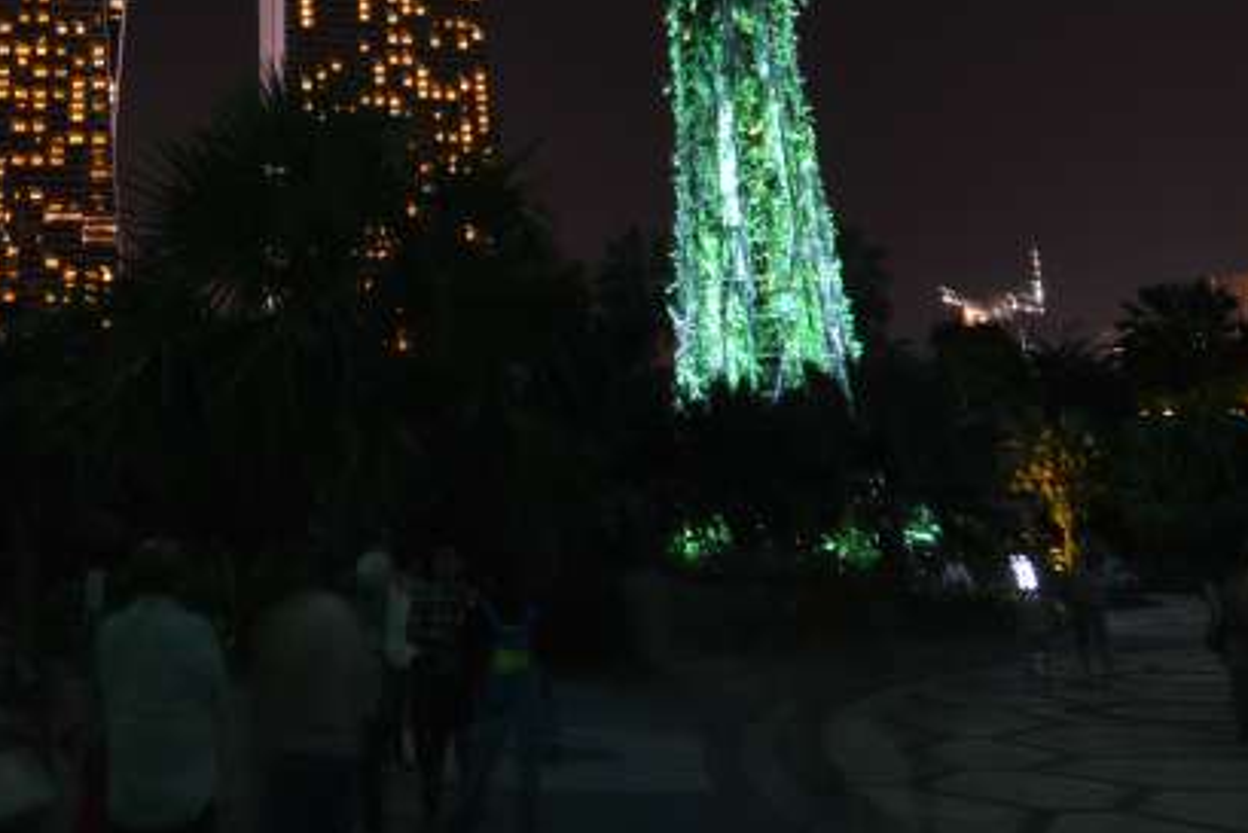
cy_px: 66
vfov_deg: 27.5
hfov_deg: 40.5
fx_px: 1630
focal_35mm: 47
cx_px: 284
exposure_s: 13
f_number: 9
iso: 100
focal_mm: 16
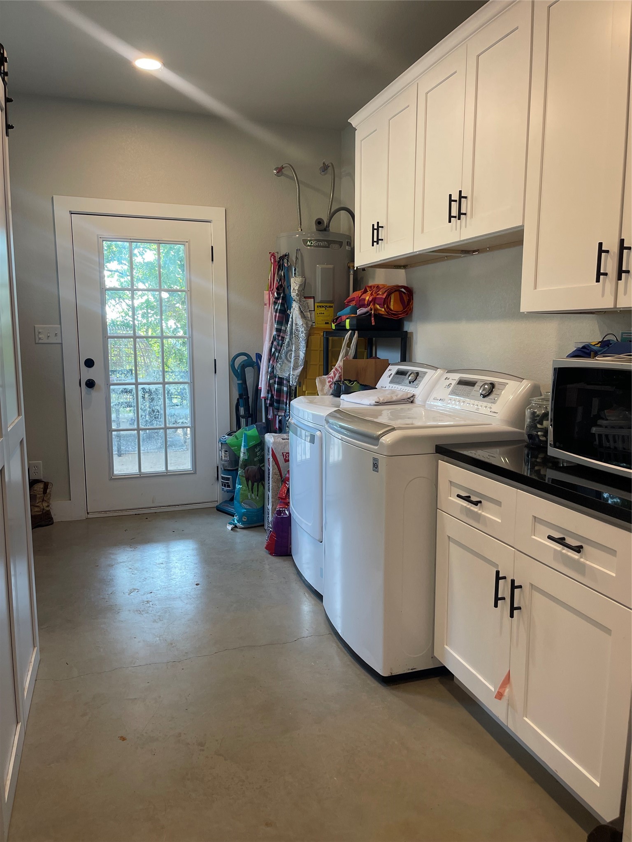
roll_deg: +0.1
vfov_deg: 69.4
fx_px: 609
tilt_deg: -8.1
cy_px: 421
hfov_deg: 54.9
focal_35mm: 25
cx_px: 316
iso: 100
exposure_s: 1/120
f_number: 1.6
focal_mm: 5.1
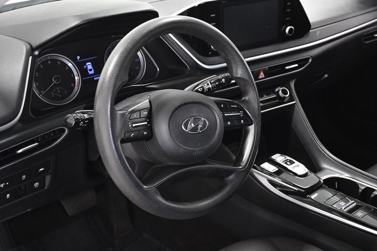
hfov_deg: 41.1
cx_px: 188
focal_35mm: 48
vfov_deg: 28.1
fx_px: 503
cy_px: 126
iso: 2500
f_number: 4
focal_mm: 32
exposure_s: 1/160
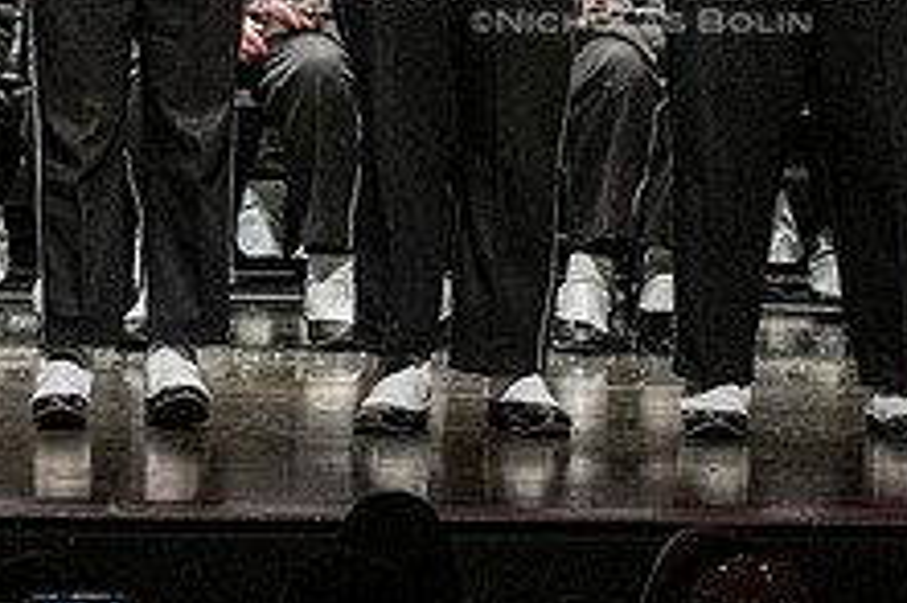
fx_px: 14853
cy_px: -164
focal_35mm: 590
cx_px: 640
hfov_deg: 3.5
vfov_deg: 2.3
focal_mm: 150
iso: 4000
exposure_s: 1/500
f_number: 4
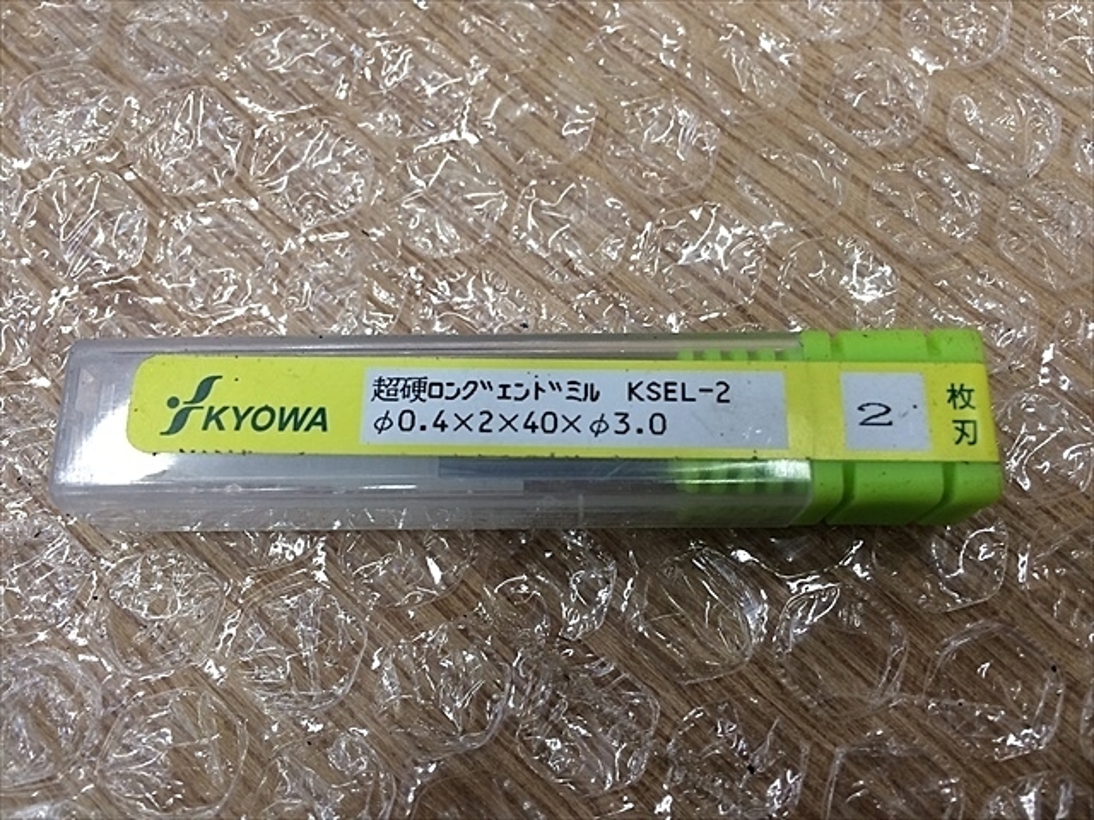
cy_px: 410
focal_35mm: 29
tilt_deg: -72.9
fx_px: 917
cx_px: 547
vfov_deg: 48.2
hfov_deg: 61.7
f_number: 2.2
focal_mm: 4.15
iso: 64
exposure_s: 1/30
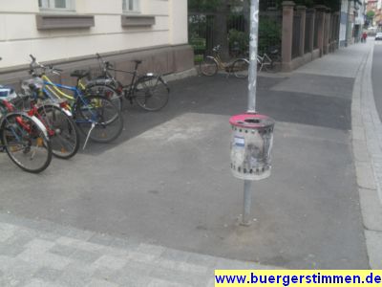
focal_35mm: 35
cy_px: 144
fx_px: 386
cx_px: 191
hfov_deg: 52.6
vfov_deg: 40.7
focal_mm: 6.3
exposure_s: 1/90
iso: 100
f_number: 3.2
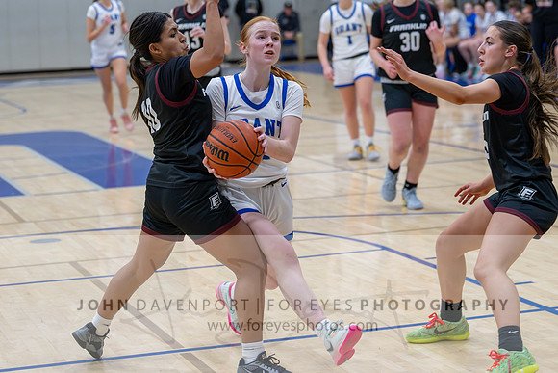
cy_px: 115
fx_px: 1621
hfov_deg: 19.5
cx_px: 304
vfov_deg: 13.1
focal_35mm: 105
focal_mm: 75
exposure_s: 1/1000
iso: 5000
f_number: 2.8
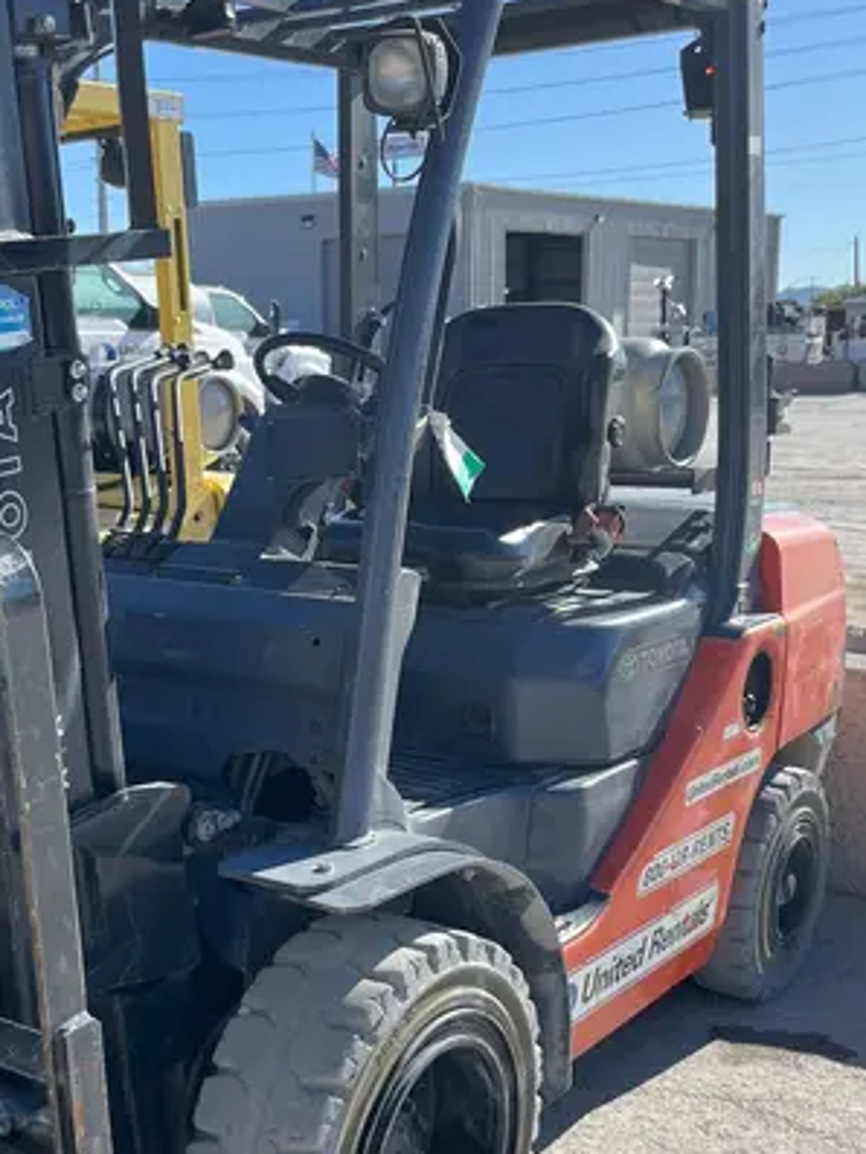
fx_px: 1600
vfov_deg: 39.4
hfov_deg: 29.7
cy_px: 725
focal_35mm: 48
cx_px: 203
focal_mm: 5.1
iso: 50
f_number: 1.6
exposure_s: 1/1647
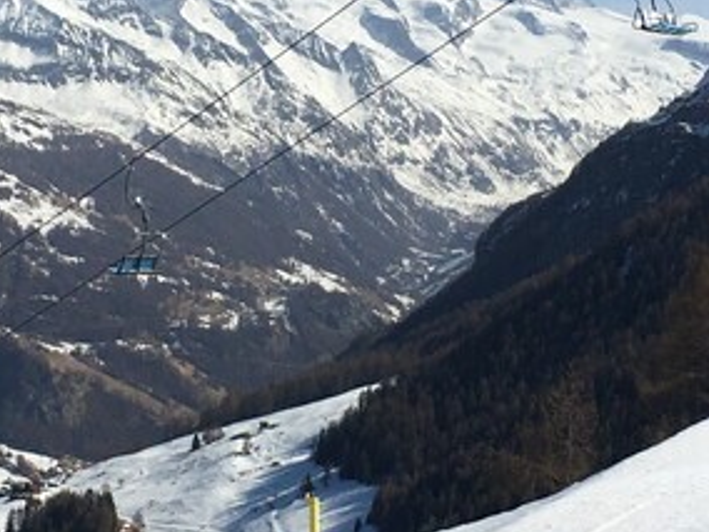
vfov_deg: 16.0
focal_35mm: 92
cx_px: 197
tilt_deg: -0.2
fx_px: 1884
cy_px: 139
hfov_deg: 21.2
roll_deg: -10.3
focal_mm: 4.15
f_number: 2.2
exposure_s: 1/3344
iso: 25
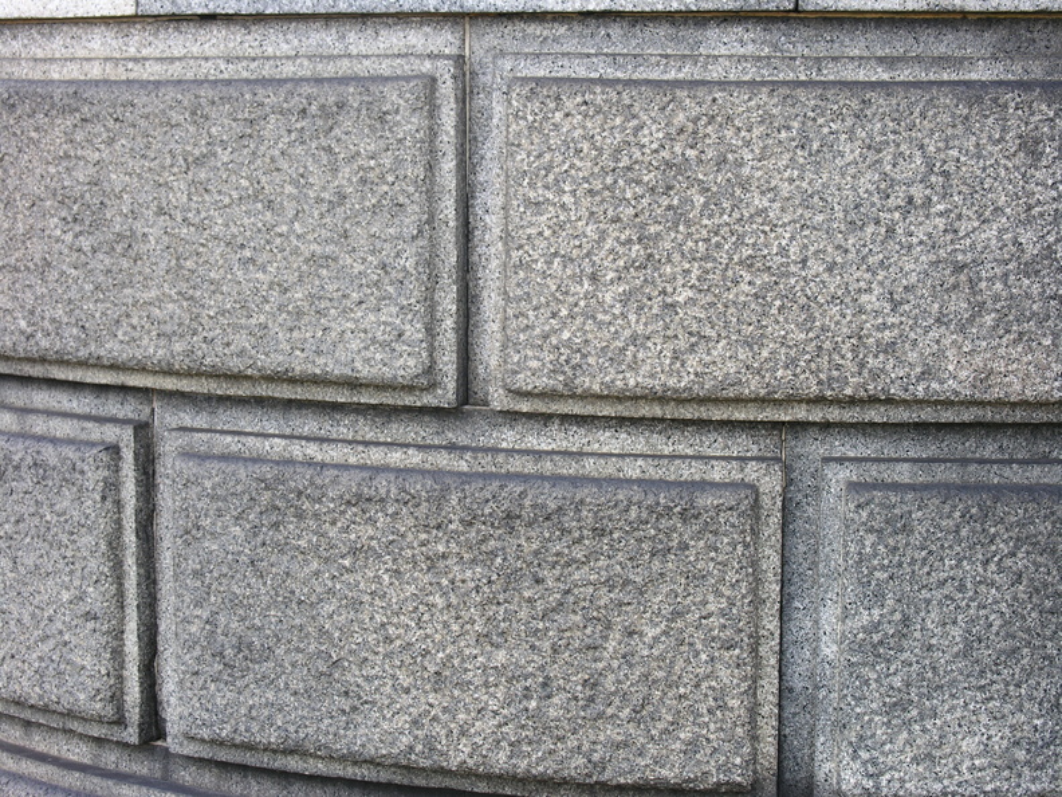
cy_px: 398
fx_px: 2393
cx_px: 531
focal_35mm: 78
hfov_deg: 25.0
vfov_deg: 18.9
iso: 50
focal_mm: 19.8
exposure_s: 1/35.1
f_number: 4.8
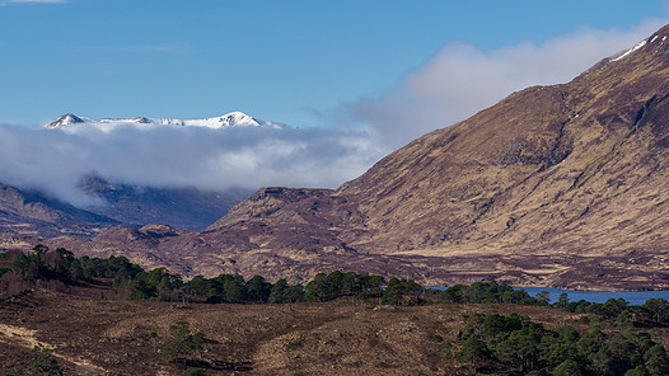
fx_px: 2431
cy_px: 132
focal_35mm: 137
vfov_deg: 8.9
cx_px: 329
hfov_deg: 15.7
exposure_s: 1/1250
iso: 200
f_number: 5.6
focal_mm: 57
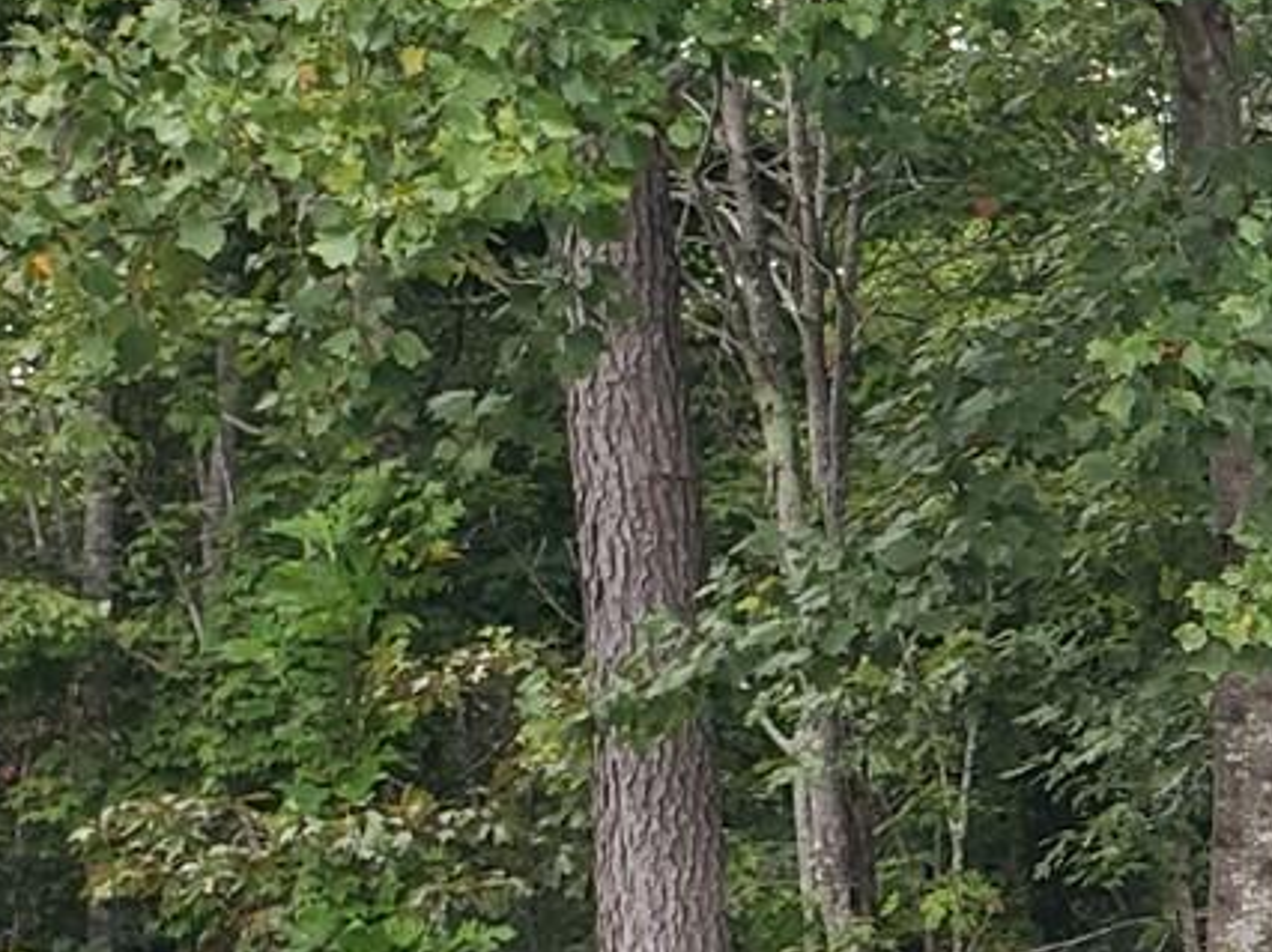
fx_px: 4591
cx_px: 2496
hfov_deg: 13.6
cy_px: 1149
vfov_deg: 11.6
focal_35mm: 125
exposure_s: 1/120
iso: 100
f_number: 2.4
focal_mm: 4.3
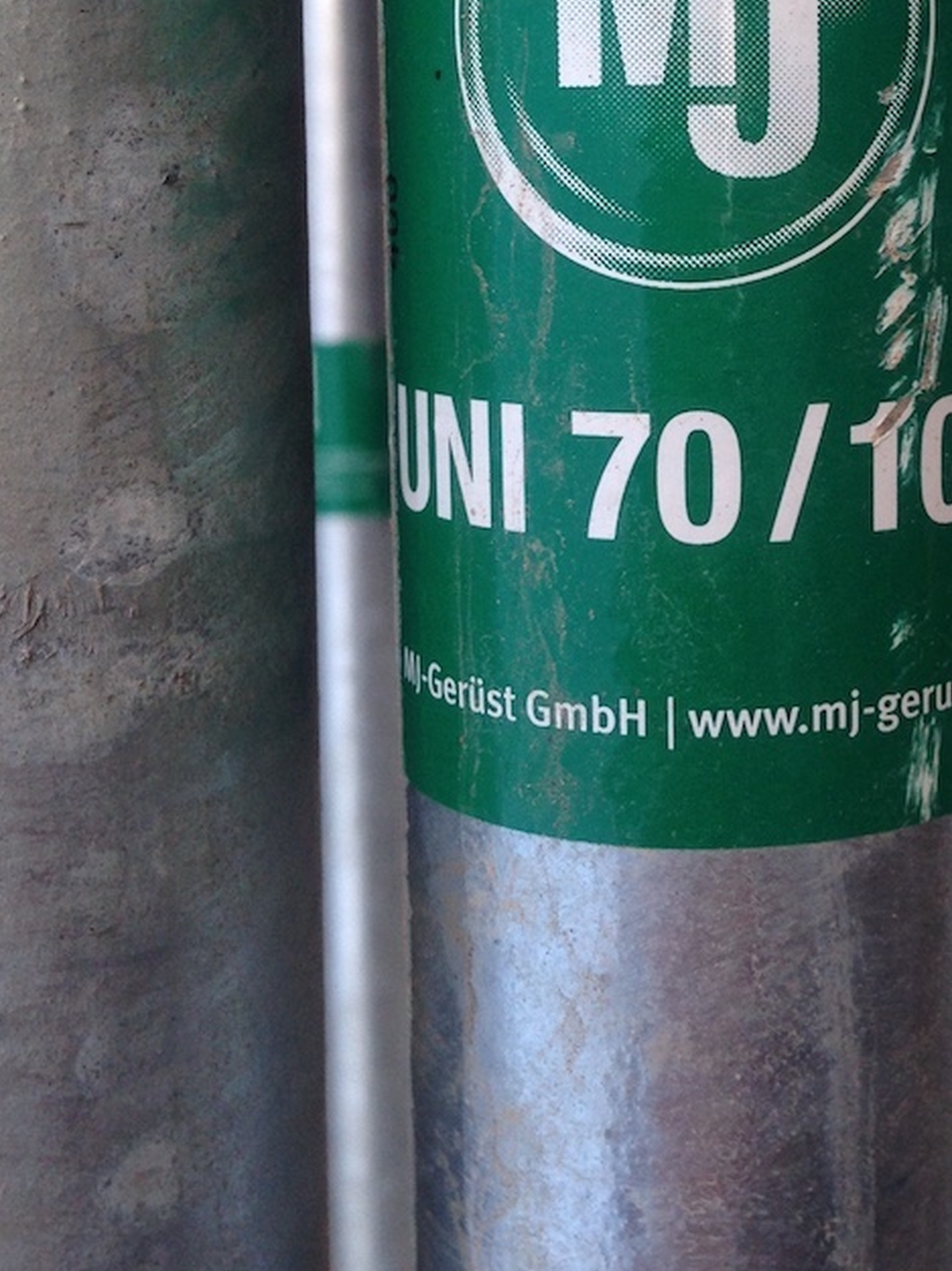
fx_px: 1981
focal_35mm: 54
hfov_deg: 26.7
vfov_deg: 35.0
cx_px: 715
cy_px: 370
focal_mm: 4.12
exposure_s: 1/120
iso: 80
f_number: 2.4
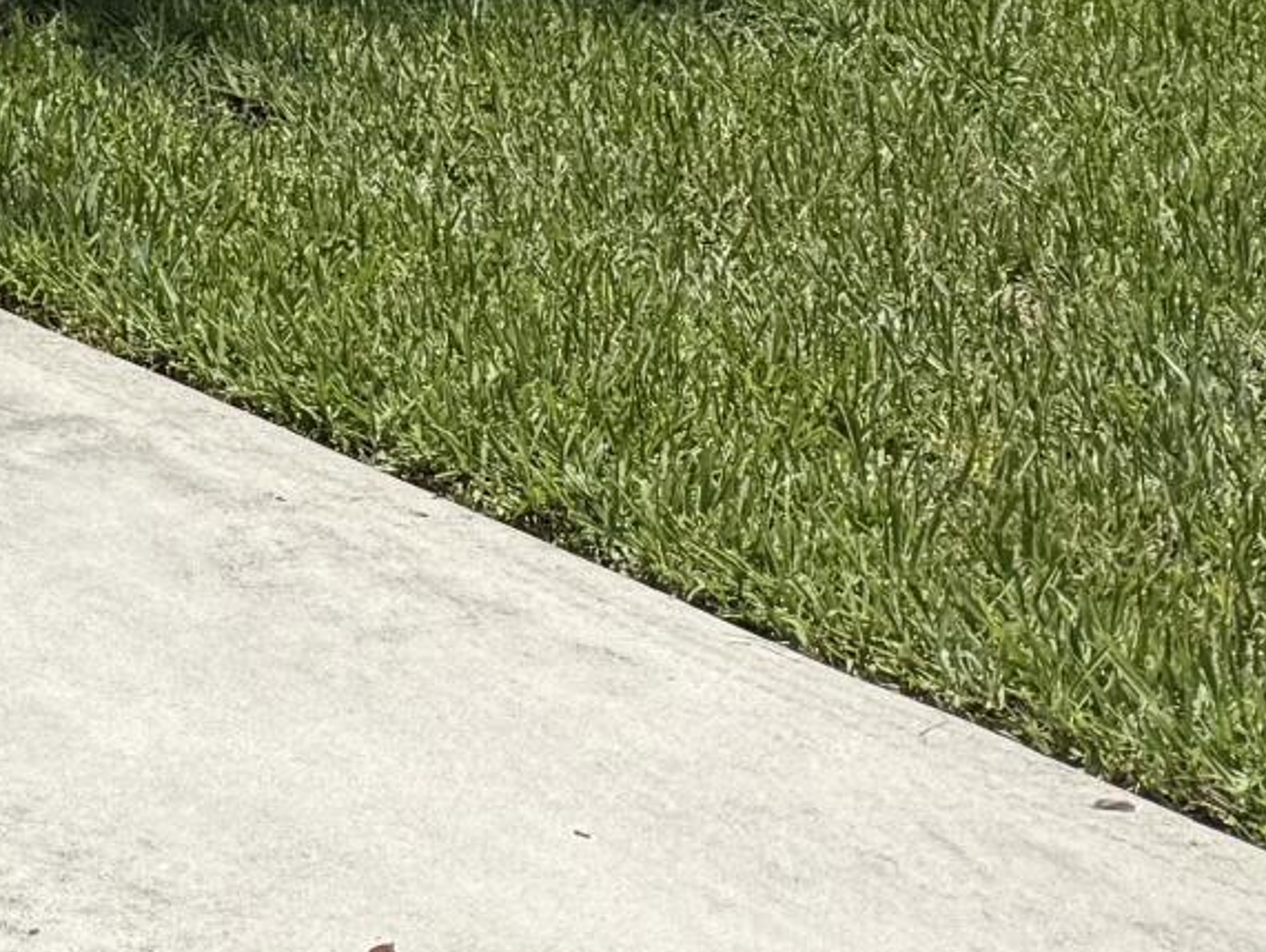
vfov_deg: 10.2
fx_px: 4611
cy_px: -1347
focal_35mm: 126
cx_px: -1632
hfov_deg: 12.7
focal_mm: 6.76
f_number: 1.78
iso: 80
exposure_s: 1/5714
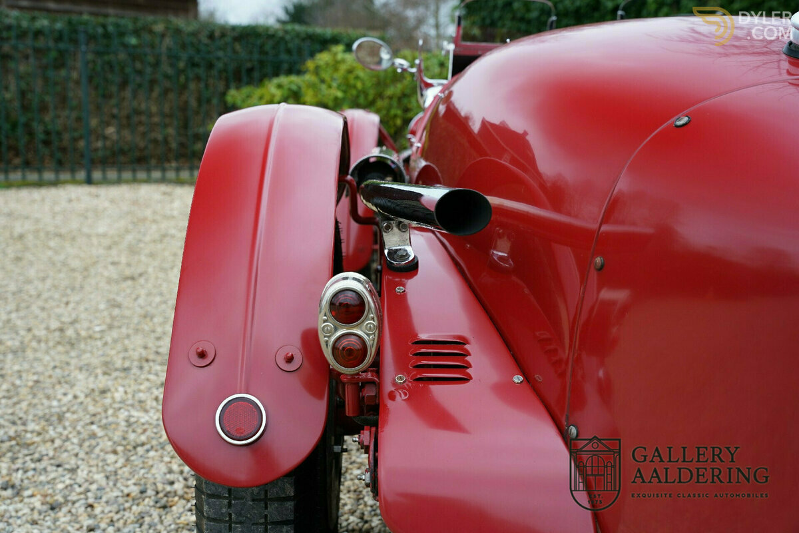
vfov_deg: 29.2
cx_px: 400
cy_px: 266
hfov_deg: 42.7
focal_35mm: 46
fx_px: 1023
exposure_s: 1/60
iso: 320
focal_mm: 46.1
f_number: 5.6
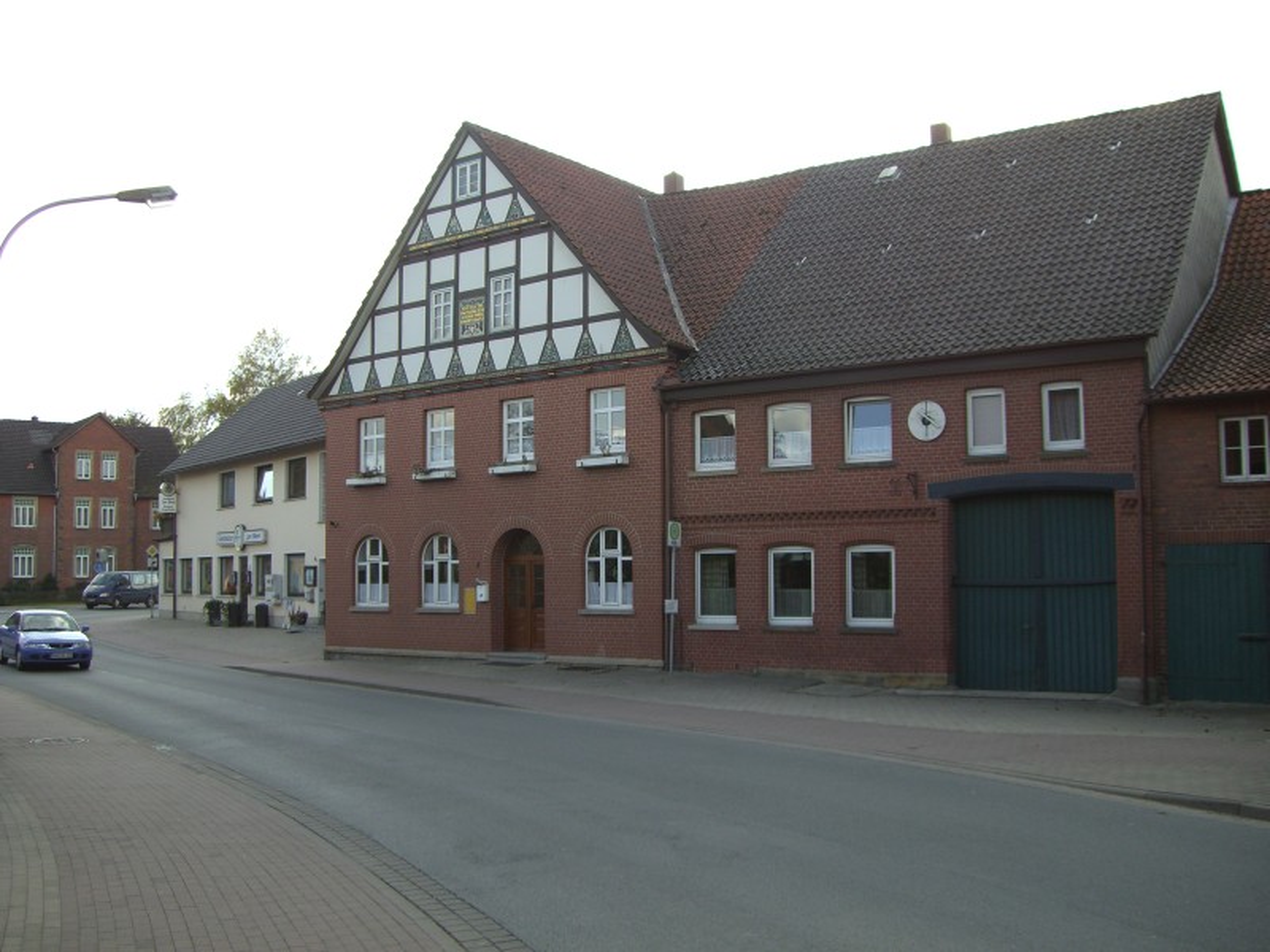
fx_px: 1394
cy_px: 476
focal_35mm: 38
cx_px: 635
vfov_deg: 37.7
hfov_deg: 49.0
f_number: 2.7
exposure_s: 1/400
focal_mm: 6.2
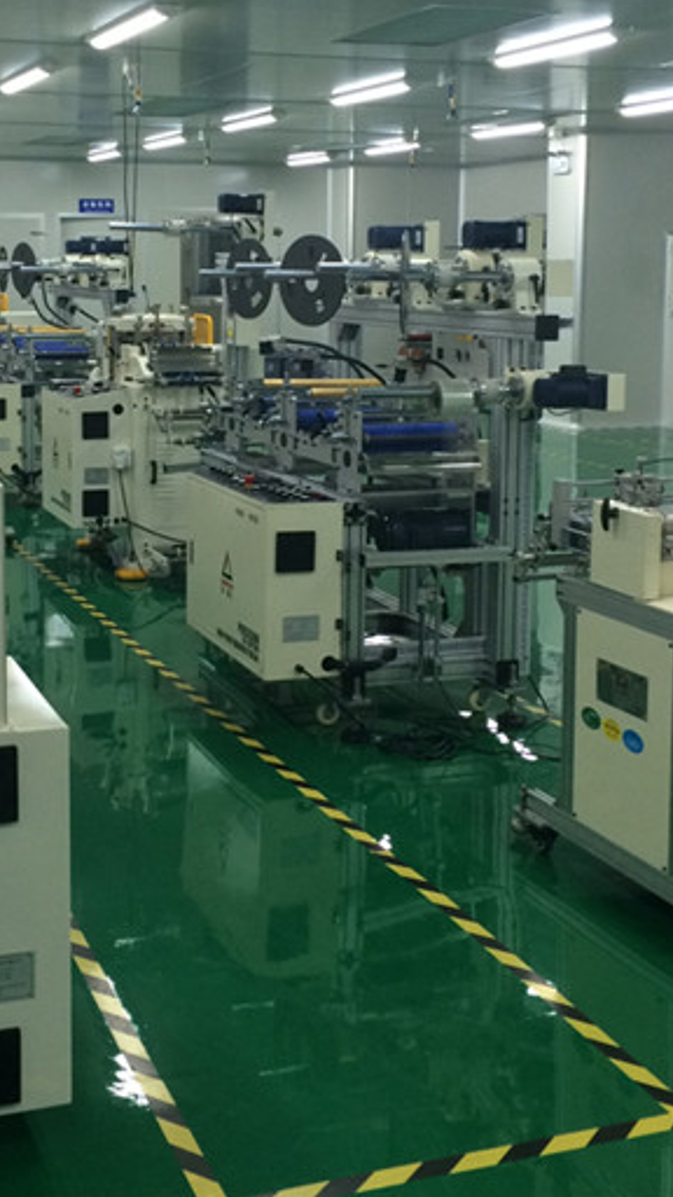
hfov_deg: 23.4
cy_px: 436
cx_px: 208
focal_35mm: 51
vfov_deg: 40.3
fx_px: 1618
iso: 125
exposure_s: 1/33
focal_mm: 4.12
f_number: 2.2
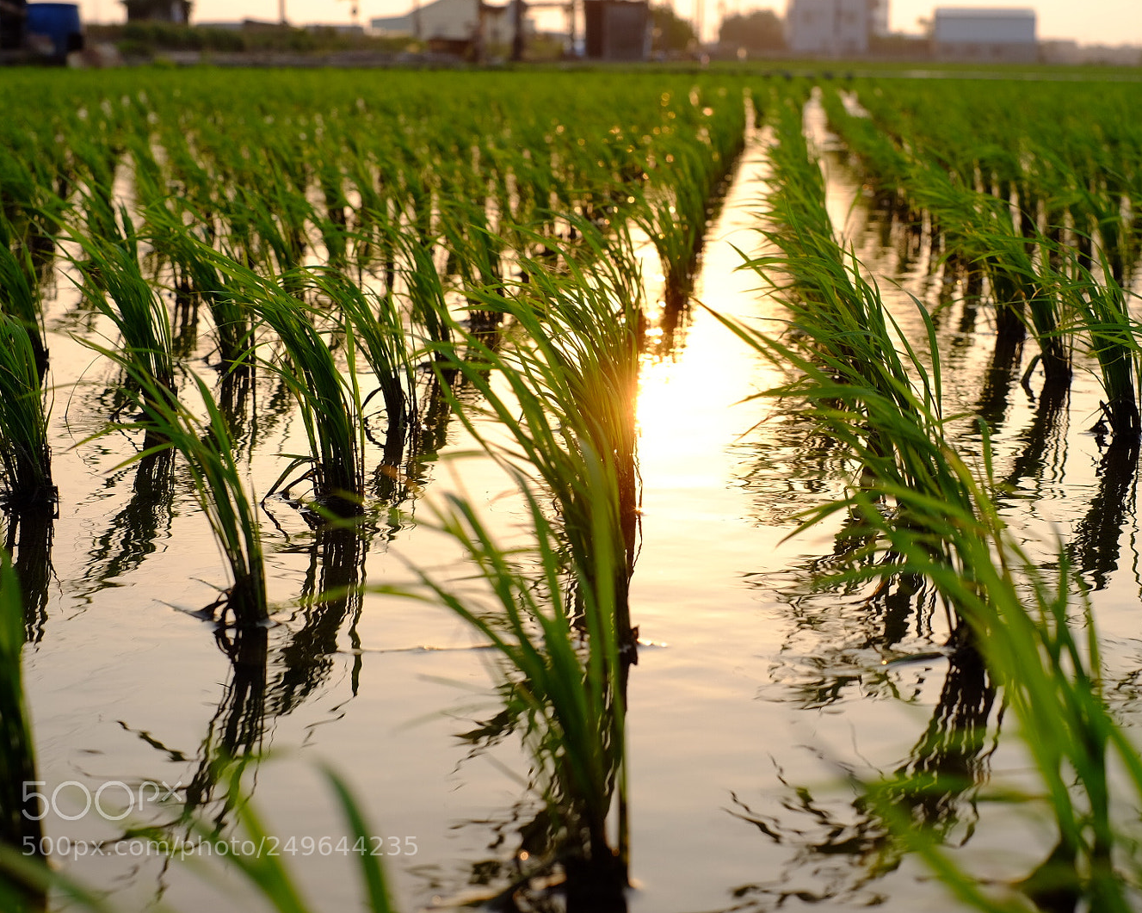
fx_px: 2027
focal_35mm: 60
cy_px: 455
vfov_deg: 25.4
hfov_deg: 31.4
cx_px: 657
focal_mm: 35
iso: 200
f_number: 5.6
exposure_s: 1/250
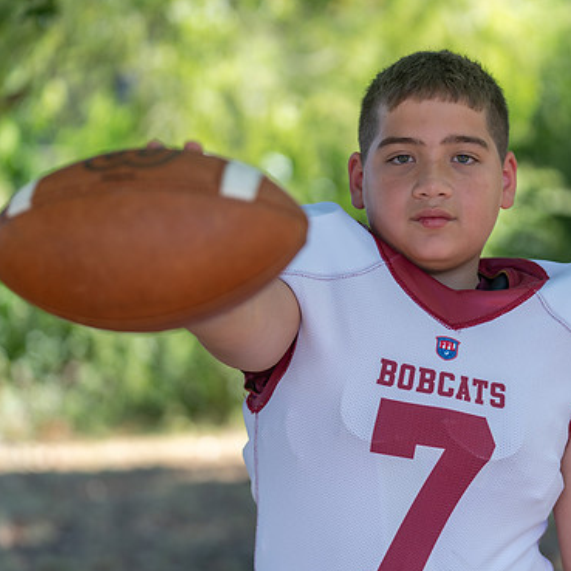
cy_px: 293
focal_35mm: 111
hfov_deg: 15.6
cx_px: 422
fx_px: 2072
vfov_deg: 15.7
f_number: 2.8
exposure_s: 1/320
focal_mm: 83
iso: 125
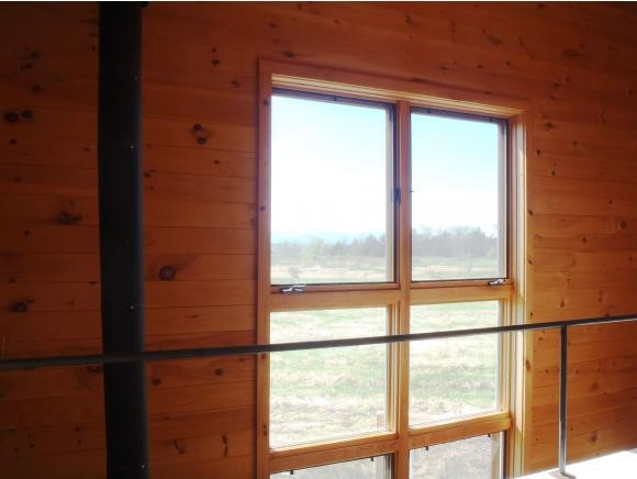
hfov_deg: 63.4
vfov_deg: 49.8
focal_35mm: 28
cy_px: 240
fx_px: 516
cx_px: 318
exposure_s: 1/60
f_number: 3.9
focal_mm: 5
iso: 80
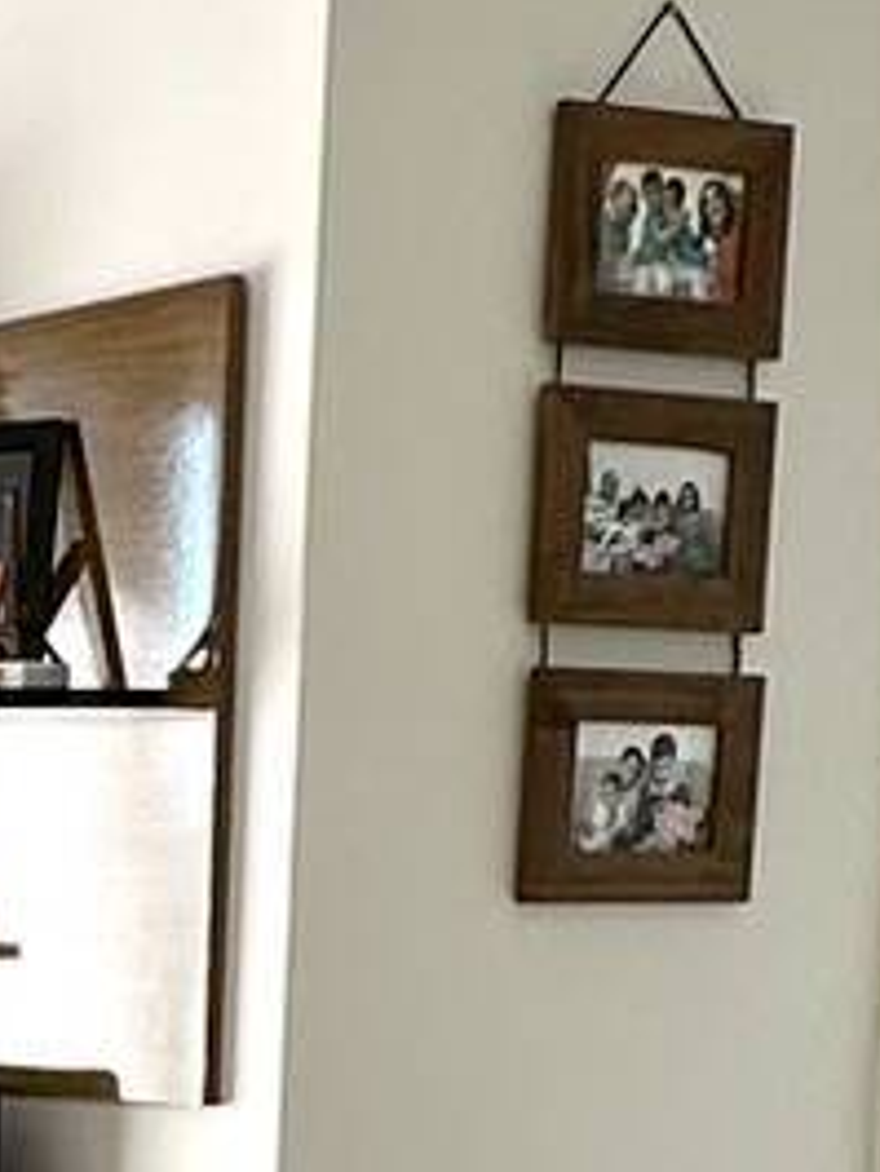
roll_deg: -2.4
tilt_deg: -4.3
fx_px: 3658
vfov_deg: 17.8
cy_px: 1181
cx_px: -1106
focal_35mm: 108
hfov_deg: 11.7
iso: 50
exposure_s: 1/99
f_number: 2.2
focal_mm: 2.22
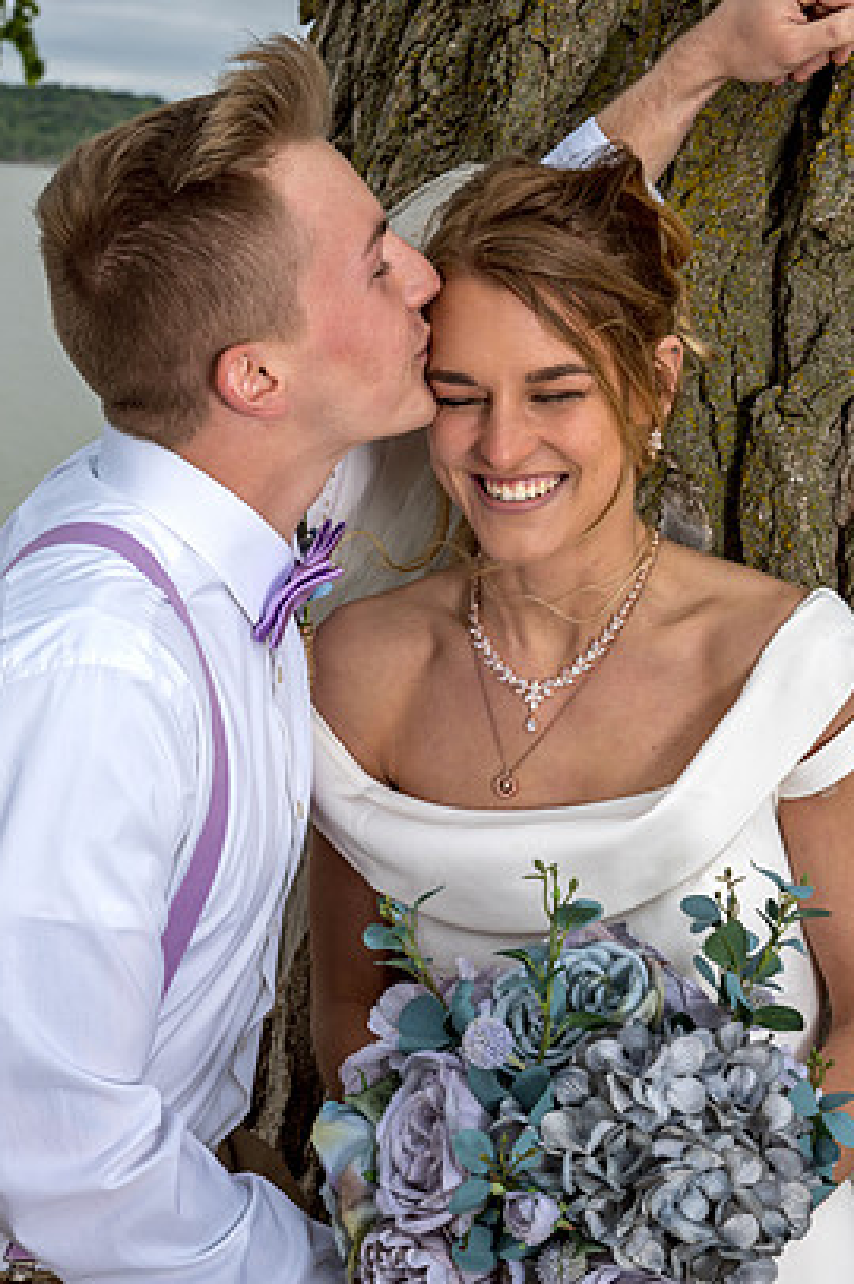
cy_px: 610
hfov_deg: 22.2
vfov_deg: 32.9
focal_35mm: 61
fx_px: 2174
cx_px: 443
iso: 100
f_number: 8
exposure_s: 1/200
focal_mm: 55
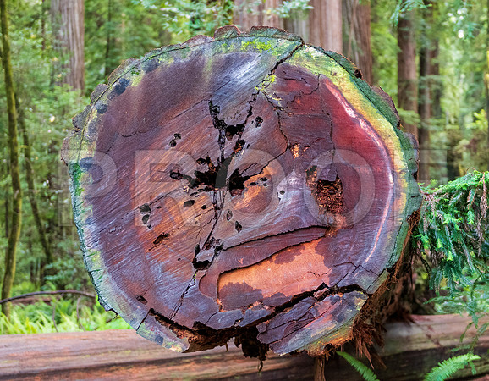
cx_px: 287
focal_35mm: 75
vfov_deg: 20.0
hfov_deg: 25.4
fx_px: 1081
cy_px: 184
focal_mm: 44
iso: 2000
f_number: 2.8
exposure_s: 1/200
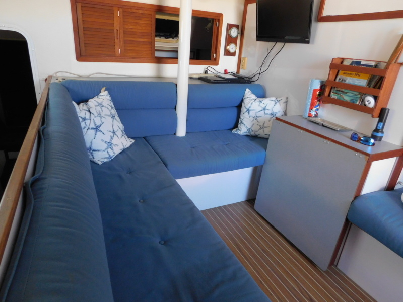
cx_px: 202
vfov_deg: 58.9
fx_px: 268
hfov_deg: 73.9
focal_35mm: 23
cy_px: 151
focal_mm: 4
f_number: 3
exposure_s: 1/30
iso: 320
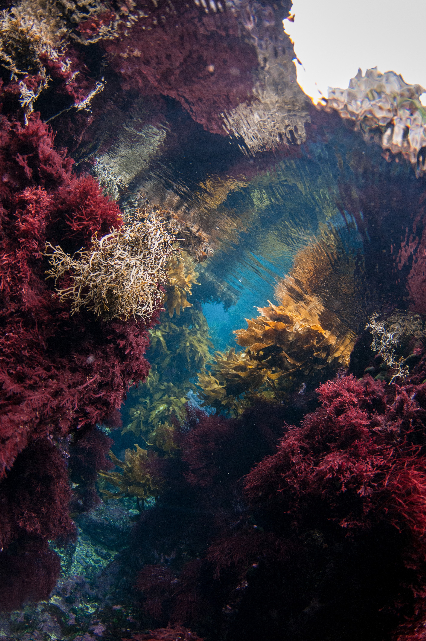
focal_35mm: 15
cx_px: 213
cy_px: 320
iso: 400
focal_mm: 10
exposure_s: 1/100
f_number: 5.6
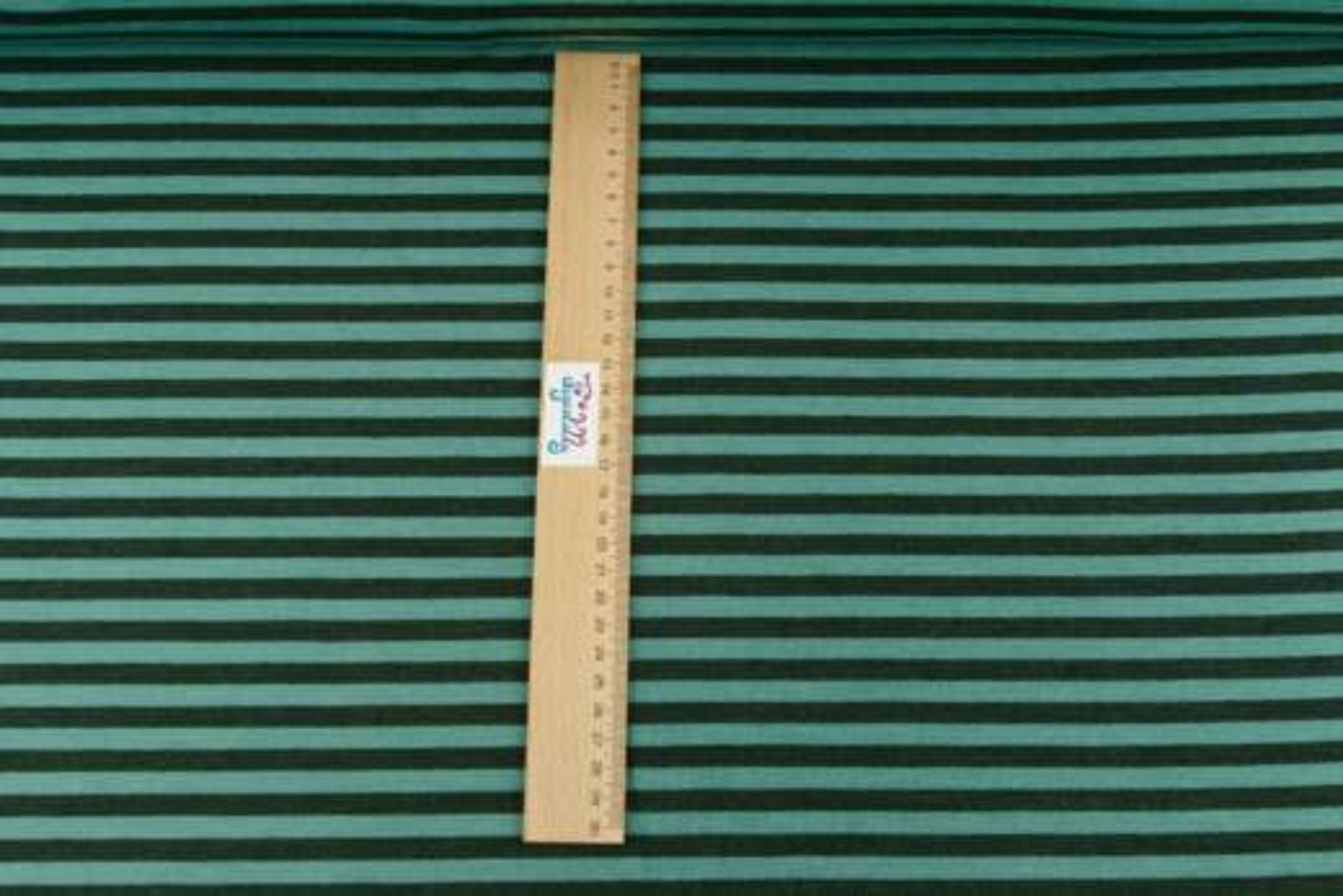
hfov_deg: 51.9
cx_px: 672
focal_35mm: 37
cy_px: 448
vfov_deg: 36.0
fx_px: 1381
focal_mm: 13.43
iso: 500
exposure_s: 1/80
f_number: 5.6
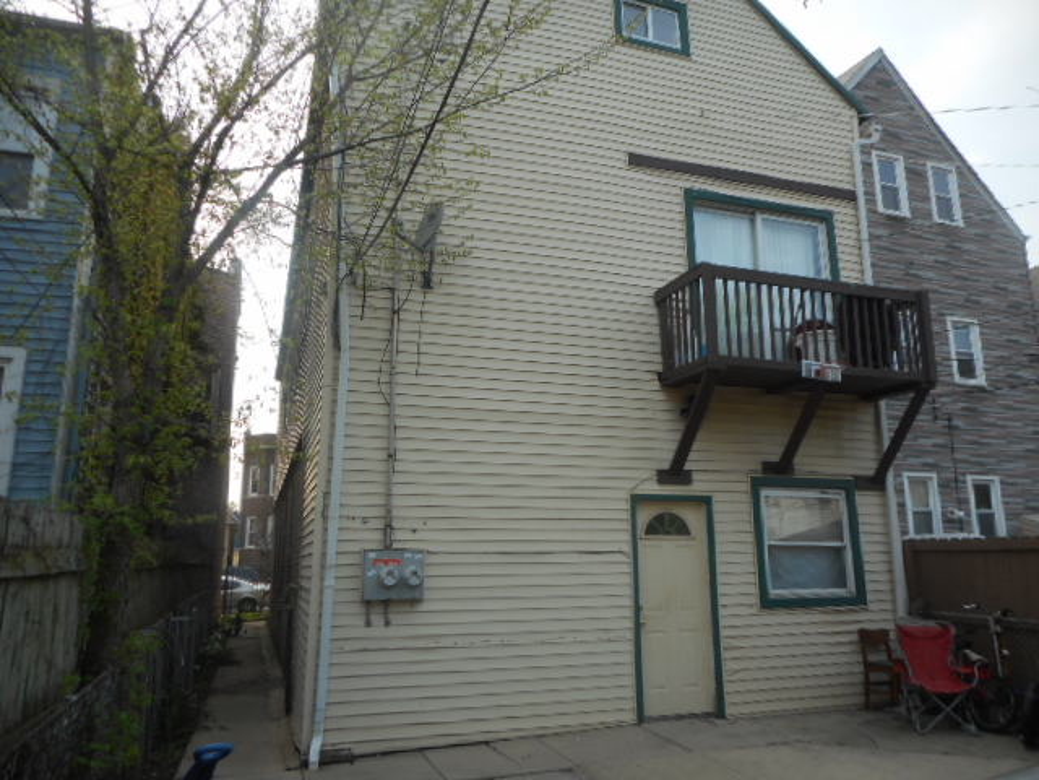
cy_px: 390
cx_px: 520
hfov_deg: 69.4
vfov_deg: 54.9
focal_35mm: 25
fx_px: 750
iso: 80
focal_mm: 4.5
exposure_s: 1/200
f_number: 3.7
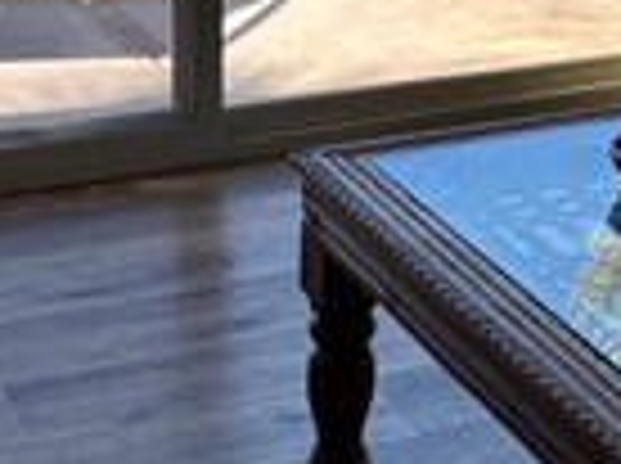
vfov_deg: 11.6
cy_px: -284
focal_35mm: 121
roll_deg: -0.8
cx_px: 774
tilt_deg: -6.8
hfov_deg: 15.6
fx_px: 2167
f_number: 1.6
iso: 50
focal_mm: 5.96
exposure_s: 1/801
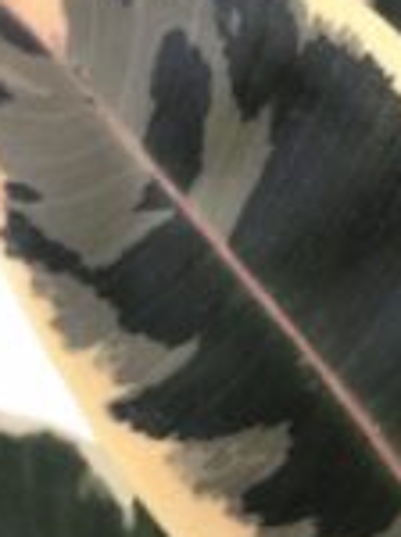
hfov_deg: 8.0
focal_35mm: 185
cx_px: 294
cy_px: 847
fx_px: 2866
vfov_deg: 10.3
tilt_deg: -57.7
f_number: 2.4
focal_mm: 6
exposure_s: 1/50
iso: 32
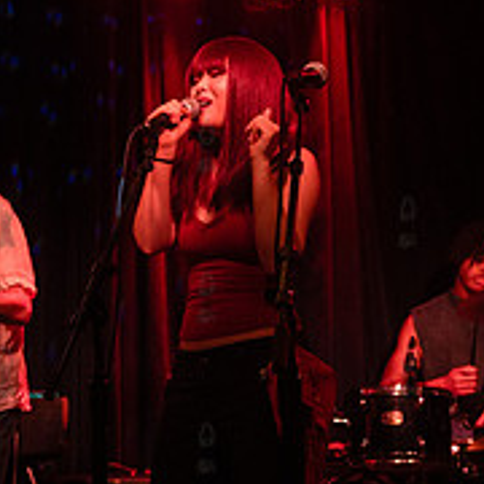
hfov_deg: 25.3
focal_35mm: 68
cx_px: 206
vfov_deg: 25.3
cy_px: 296
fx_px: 1076
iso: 8000
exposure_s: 1/320
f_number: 3.2
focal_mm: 32
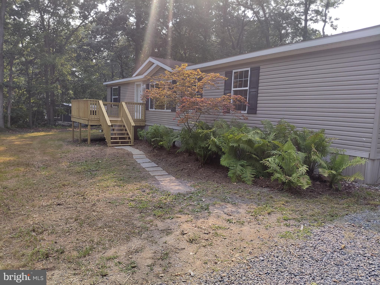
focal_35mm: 25
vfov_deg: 54.9
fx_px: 274
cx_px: 190
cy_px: 142
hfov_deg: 69.4
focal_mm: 4.69
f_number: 1.8
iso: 50
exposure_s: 1/465
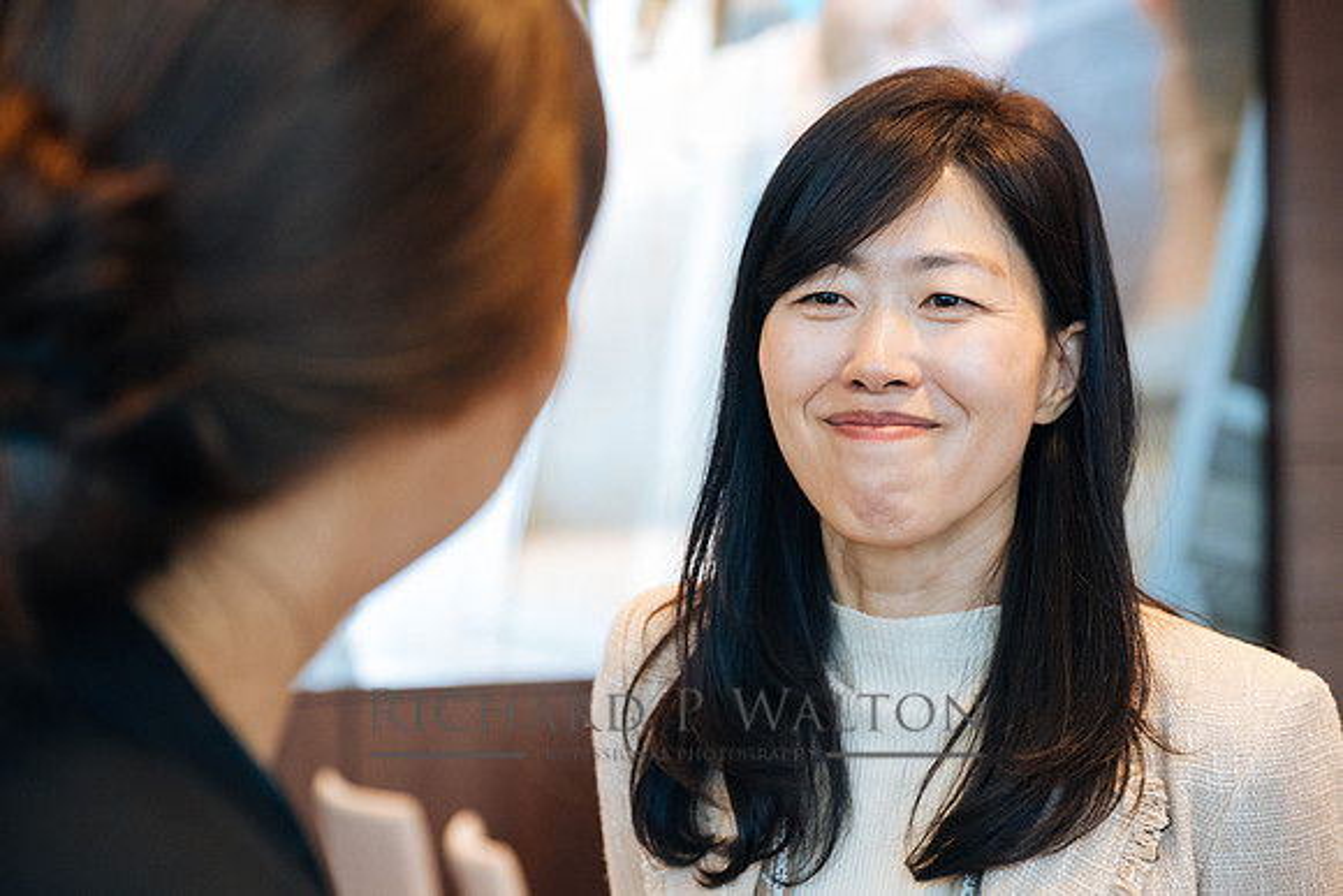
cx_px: 672
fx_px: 3097
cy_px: 448
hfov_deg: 24.5
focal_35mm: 83
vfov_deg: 16.5
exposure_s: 1/250
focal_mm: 55
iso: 2500
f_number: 3.2
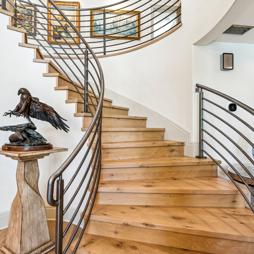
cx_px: 128
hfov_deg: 70.8
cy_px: 127
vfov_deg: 70.8
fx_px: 179
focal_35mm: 22
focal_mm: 16.4
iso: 100
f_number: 13
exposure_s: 1/1.67
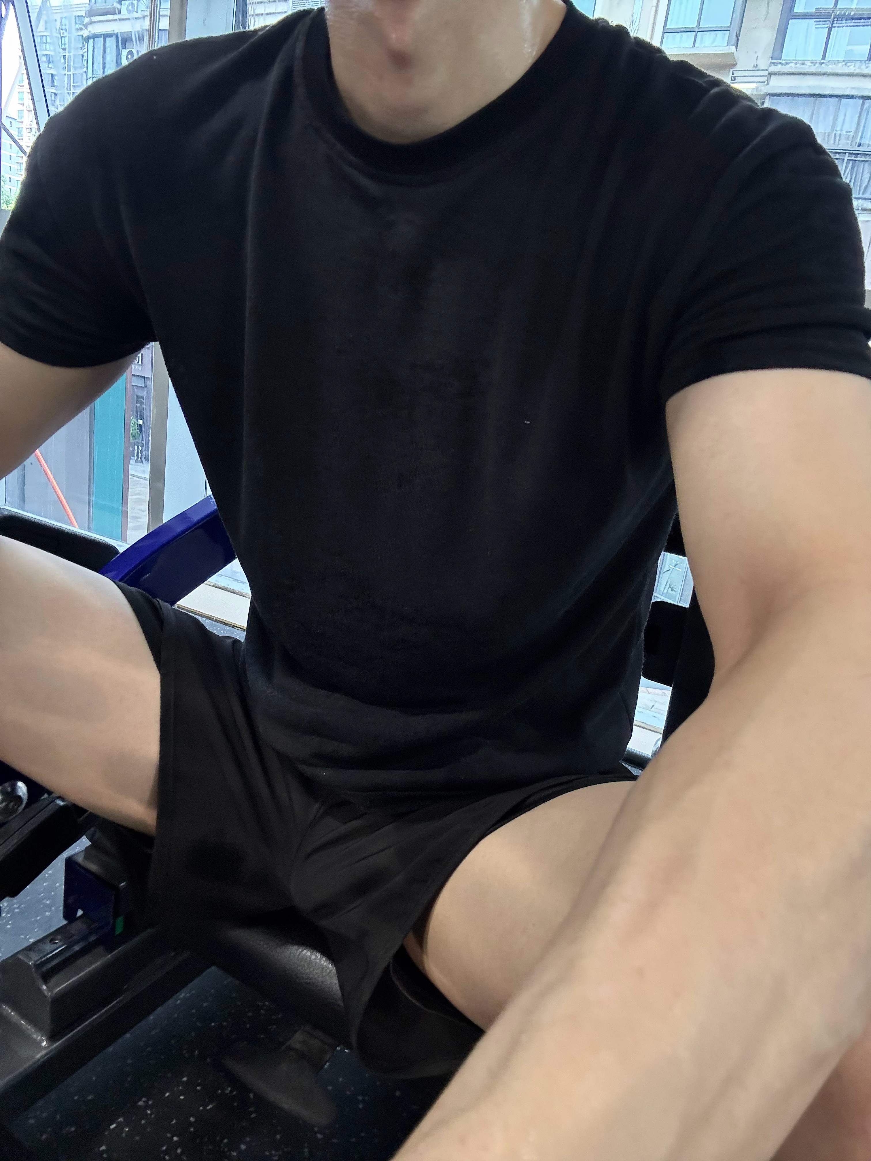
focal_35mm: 23
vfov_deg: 73.9
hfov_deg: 58.9
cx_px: 436
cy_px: 580
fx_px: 772
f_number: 1.9
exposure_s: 1/33
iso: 320
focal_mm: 2.69
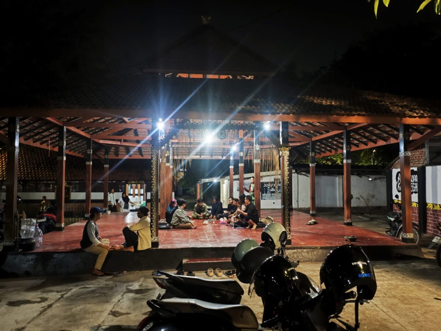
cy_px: 166
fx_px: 331
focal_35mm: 26
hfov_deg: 67.3
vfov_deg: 53.1
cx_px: 220
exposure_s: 1/10
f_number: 1.59
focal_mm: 4.94
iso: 800
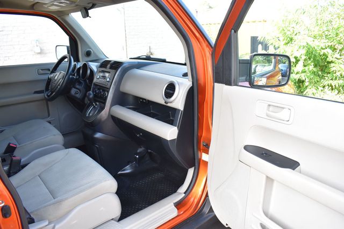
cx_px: 172
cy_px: 114
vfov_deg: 47.9
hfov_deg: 67.4
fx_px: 258
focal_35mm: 27
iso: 560
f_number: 5.6
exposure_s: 1/125
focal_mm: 18
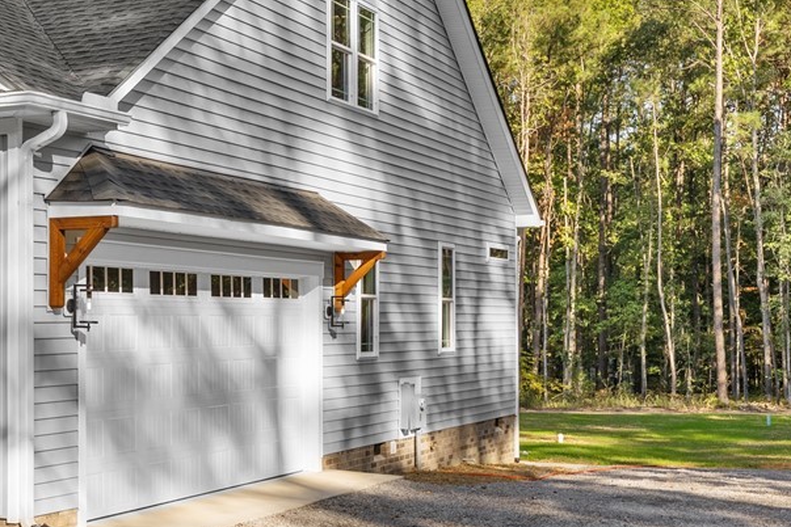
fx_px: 1384
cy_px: 319
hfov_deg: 31.5
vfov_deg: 21.5
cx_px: 221
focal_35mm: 63
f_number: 4
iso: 125
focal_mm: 35
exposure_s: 1/125
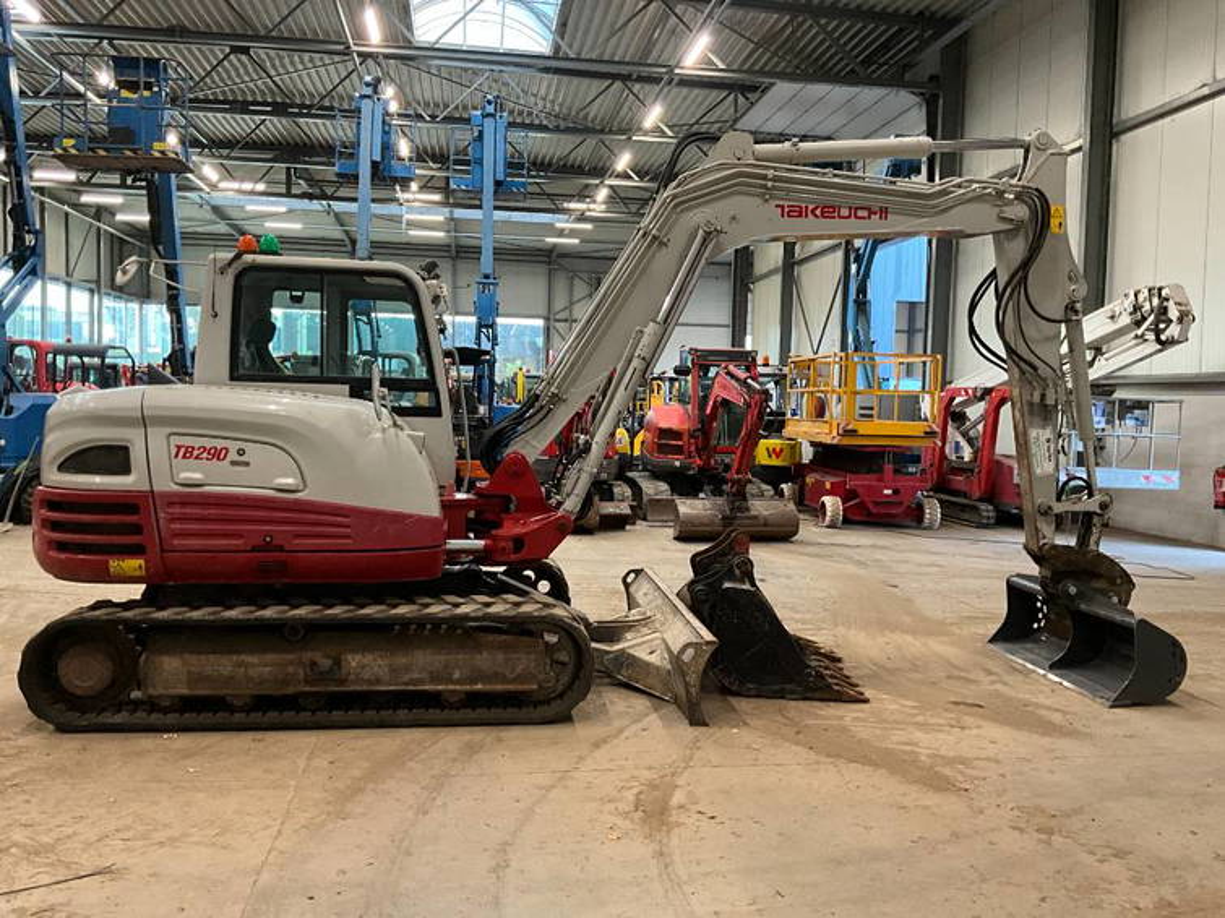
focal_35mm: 29
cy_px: 459
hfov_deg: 61.7
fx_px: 1026
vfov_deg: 48.2
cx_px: 612
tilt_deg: -3.2
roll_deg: -1.4
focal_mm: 3
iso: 200
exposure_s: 1/60
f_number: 1.8
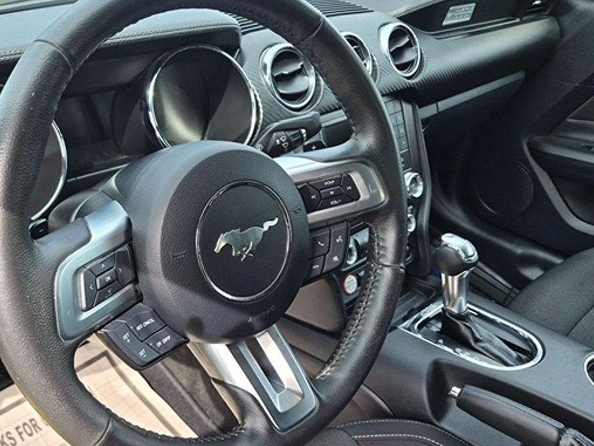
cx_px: 221
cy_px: 227
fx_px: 498
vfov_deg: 48.2
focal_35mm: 29
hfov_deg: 60.8
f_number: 1.8
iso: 80
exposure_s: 1/906
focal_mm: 5.4
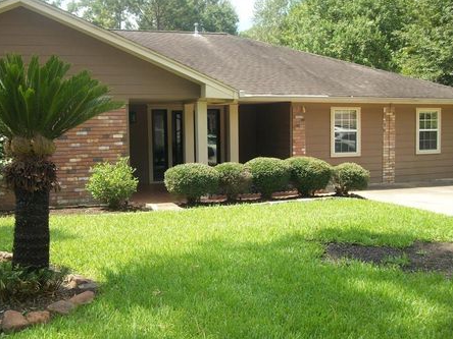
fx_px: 471
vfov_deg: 39.7
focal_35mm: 36
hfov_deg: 51.2
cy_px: 173
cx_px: 201
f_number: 8.8
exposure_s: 1/60
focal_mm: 5.7
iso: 80
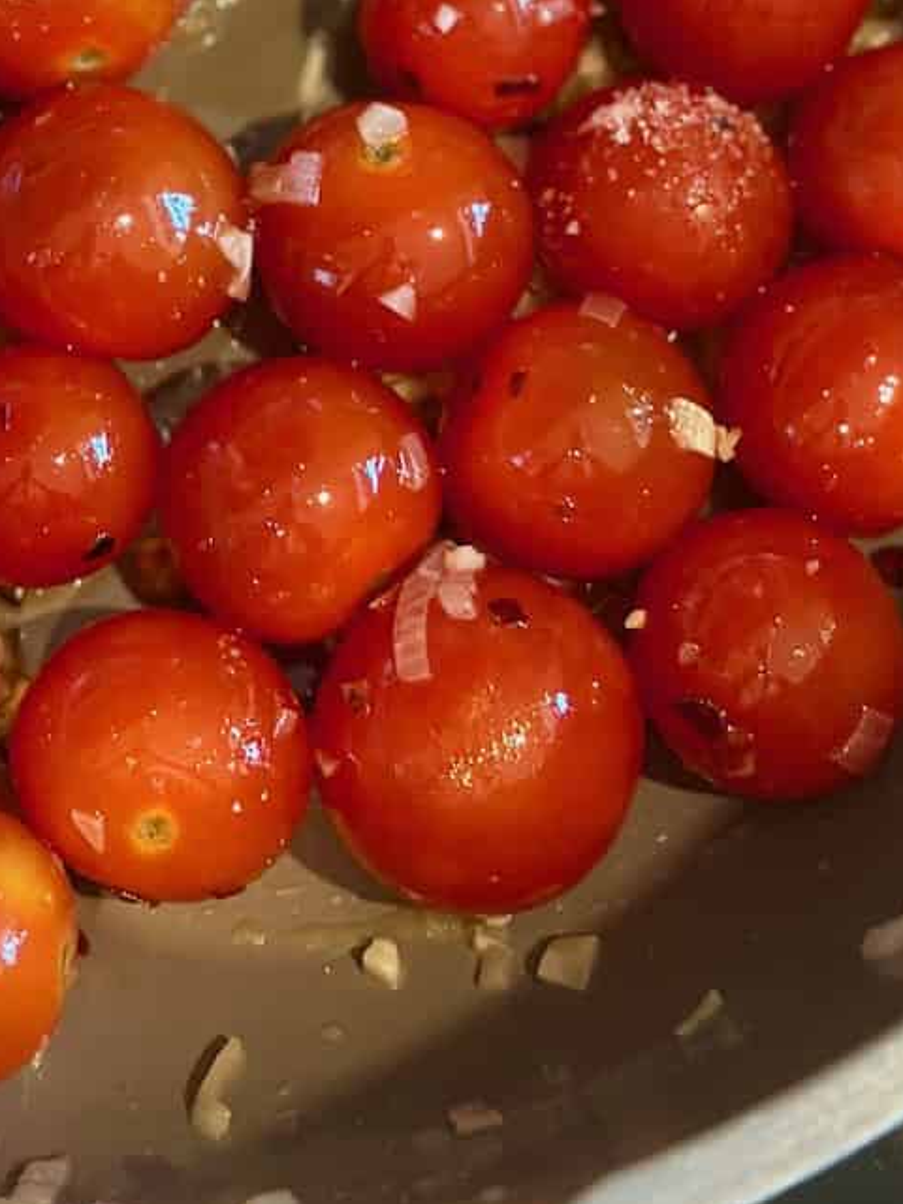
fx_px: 4174
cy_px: -184
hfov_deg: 12.3
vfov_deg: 15.9
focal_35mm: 120
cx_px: 96
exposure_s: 1/40
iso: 500
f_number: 1.8
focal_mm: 6.9
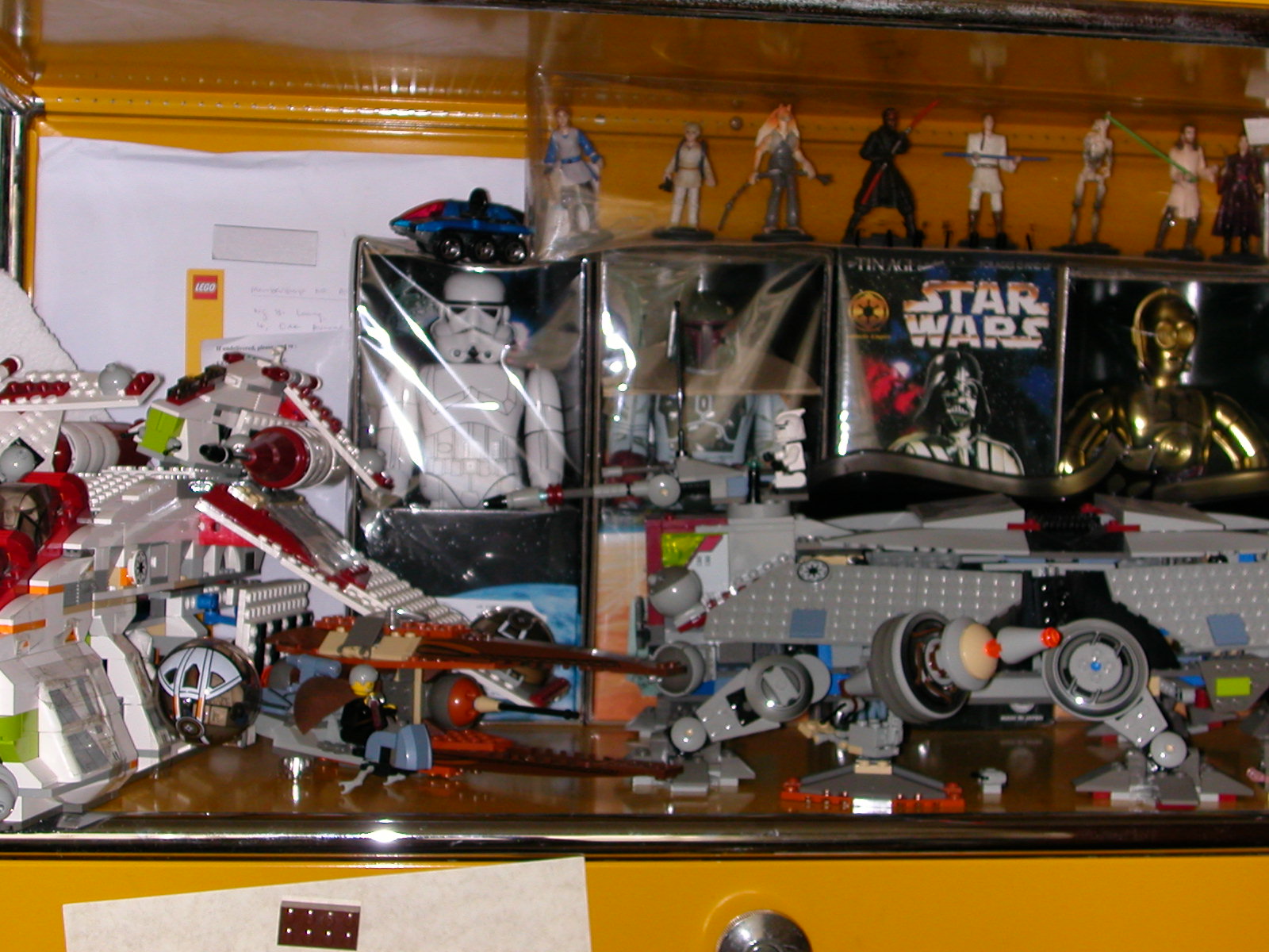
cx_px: 634
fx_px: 1980
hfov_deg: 35.5
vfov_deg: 27.0
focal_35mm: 54
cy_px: 476
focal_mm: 8.2
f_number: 3.2
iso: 100
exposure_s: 1/59.9
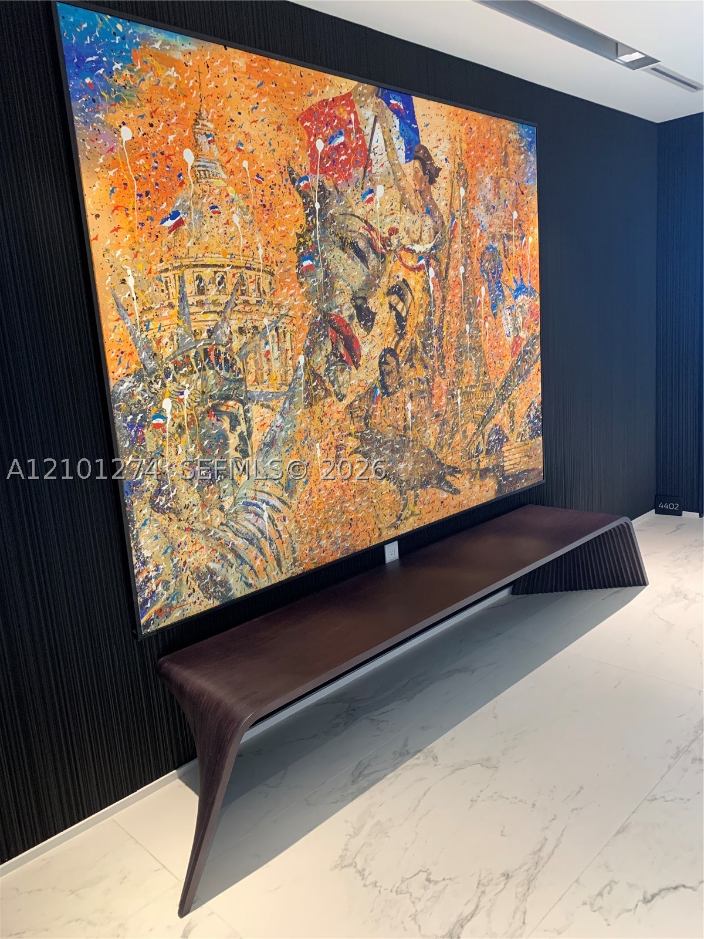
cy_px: 470
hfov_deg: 53.1
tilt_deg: -9.0
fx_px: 705
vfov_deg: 67.3
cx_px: 352
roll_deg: +4.4
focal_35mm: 26
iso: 250
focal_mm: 4.25
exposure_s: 1/60
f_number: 1.8
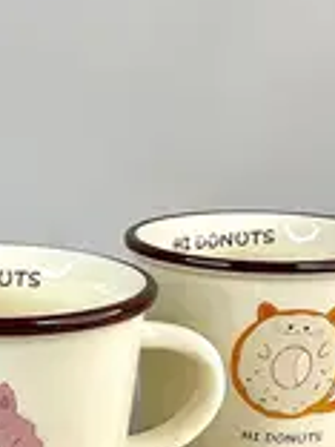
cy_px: 367
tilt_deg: -16.0
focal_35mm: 80
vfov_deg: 24.0
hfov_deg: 18.0
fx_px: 1032
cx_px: 3
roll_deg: +0.2
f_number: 1.8
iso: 32
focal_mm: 4.25
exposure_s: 1/557
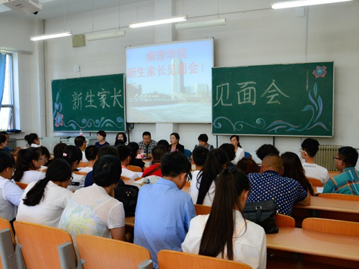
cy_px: 131
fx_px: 311
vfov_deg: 46.8
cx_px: 169
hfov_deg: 59.9
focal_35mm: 30
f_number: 6.3
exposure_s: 1/15
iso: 450
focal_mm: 18
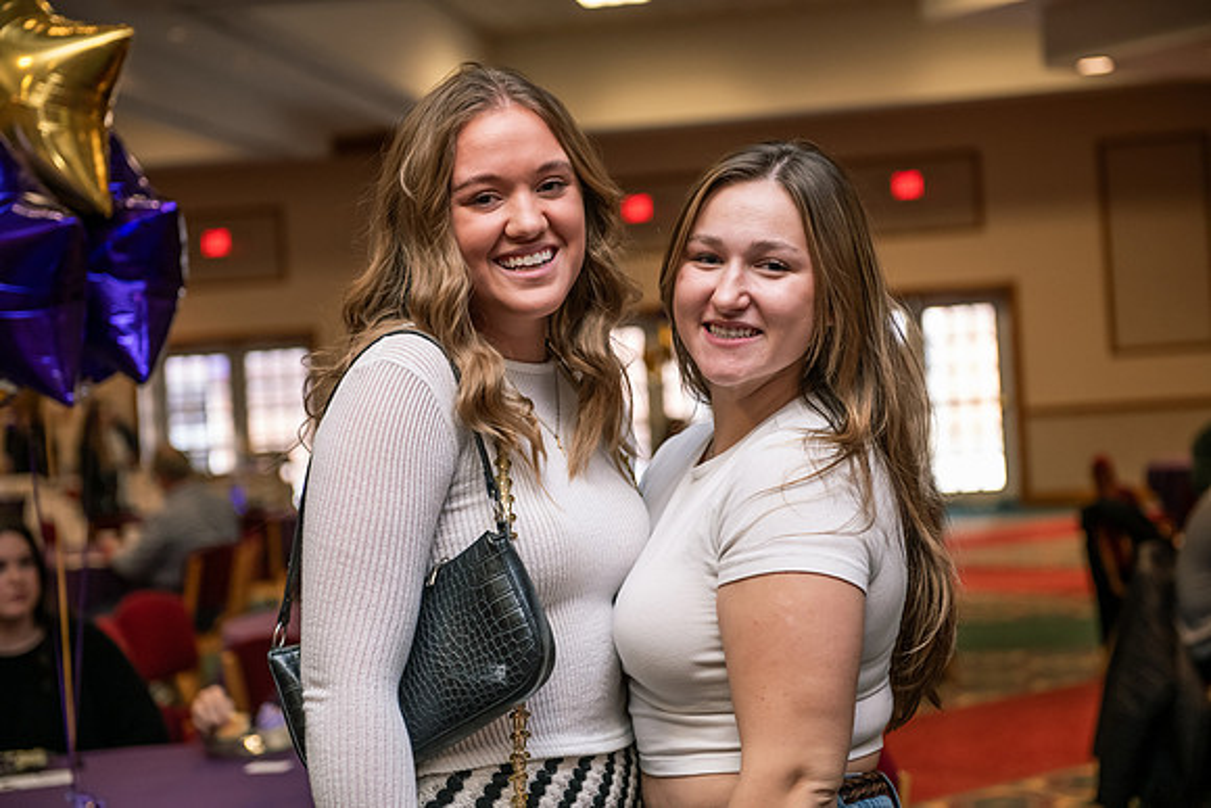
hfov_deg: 32.4
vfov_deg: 21.9
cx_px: 606
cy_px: 404
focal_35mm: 62
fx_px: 2086
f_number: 3.5
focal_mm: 62
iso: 1600
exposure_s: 1/200
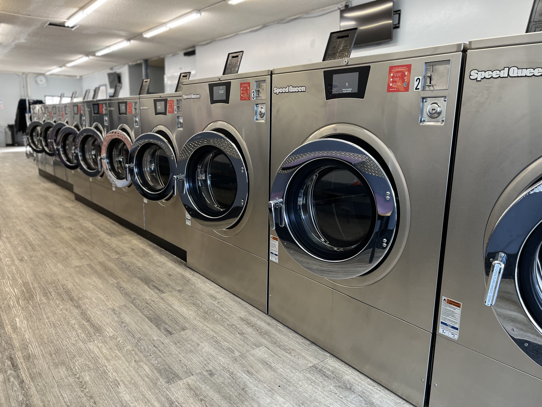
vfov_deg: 53.1
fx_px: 407
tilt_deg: -11.4
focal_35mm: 26
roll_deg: -0.9
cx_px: 271
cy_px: 204
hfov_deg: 67.3
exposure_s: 1/60
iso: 125
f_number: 1.6
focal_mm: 5.1
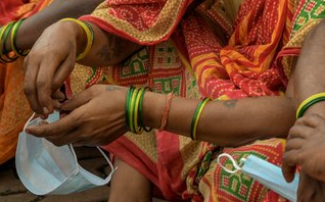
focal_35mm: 117
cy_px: -57
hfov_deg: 17.5
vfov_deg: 10.9
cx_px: 318
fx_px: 1035
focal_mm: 45
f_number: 5
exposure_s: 1/800
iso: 400
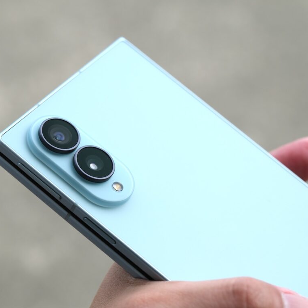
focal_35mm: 111
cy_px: 147
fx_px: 1117
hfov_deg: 15.7
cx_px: 105
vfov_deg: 15.7
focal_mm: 55
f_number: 5
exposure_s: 1/480
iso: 160
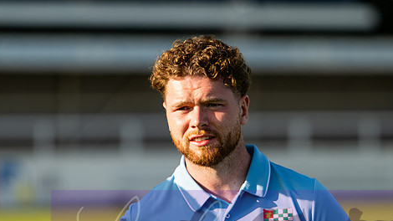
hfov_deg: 8.5
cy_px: 119
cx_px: 219
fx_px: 2646
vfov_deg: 4.8
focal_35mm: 254
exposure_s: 1/10000
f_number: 1.4
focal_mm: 85
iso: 360
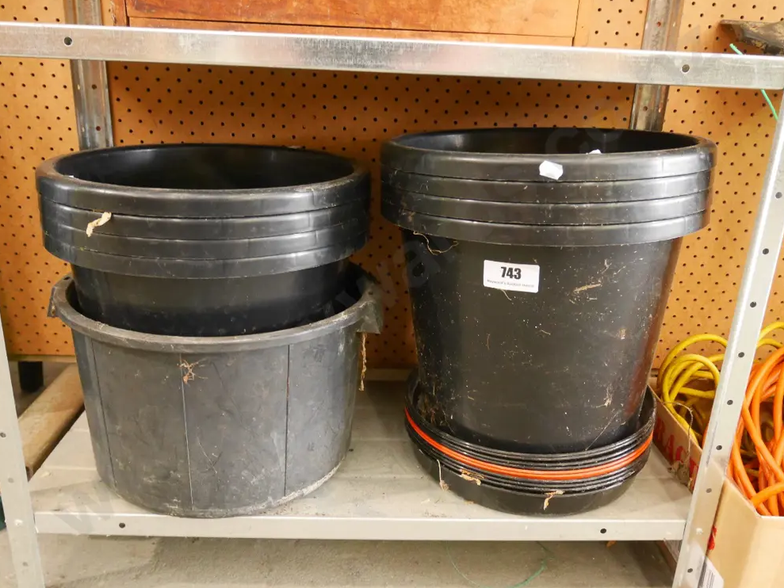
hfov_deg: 61.6
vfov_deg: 48.2
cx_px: 385
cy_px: 284
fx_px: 657
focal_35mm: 29
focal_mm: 14
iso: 3200
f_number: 3.7
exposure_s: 1/25
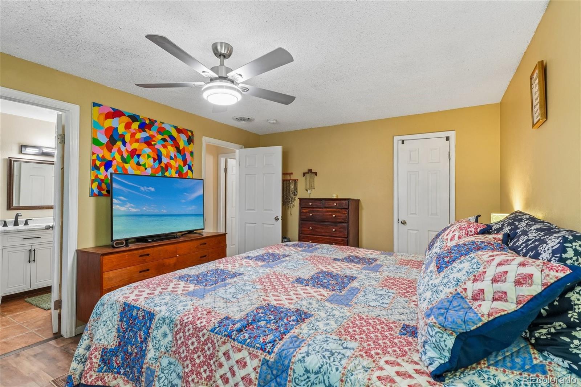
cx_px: 290
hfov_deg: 95.0
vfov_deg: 72.0
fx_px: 266
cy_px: 194
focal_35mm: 16
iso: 500
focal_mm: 11
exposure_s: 1/10
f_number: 8
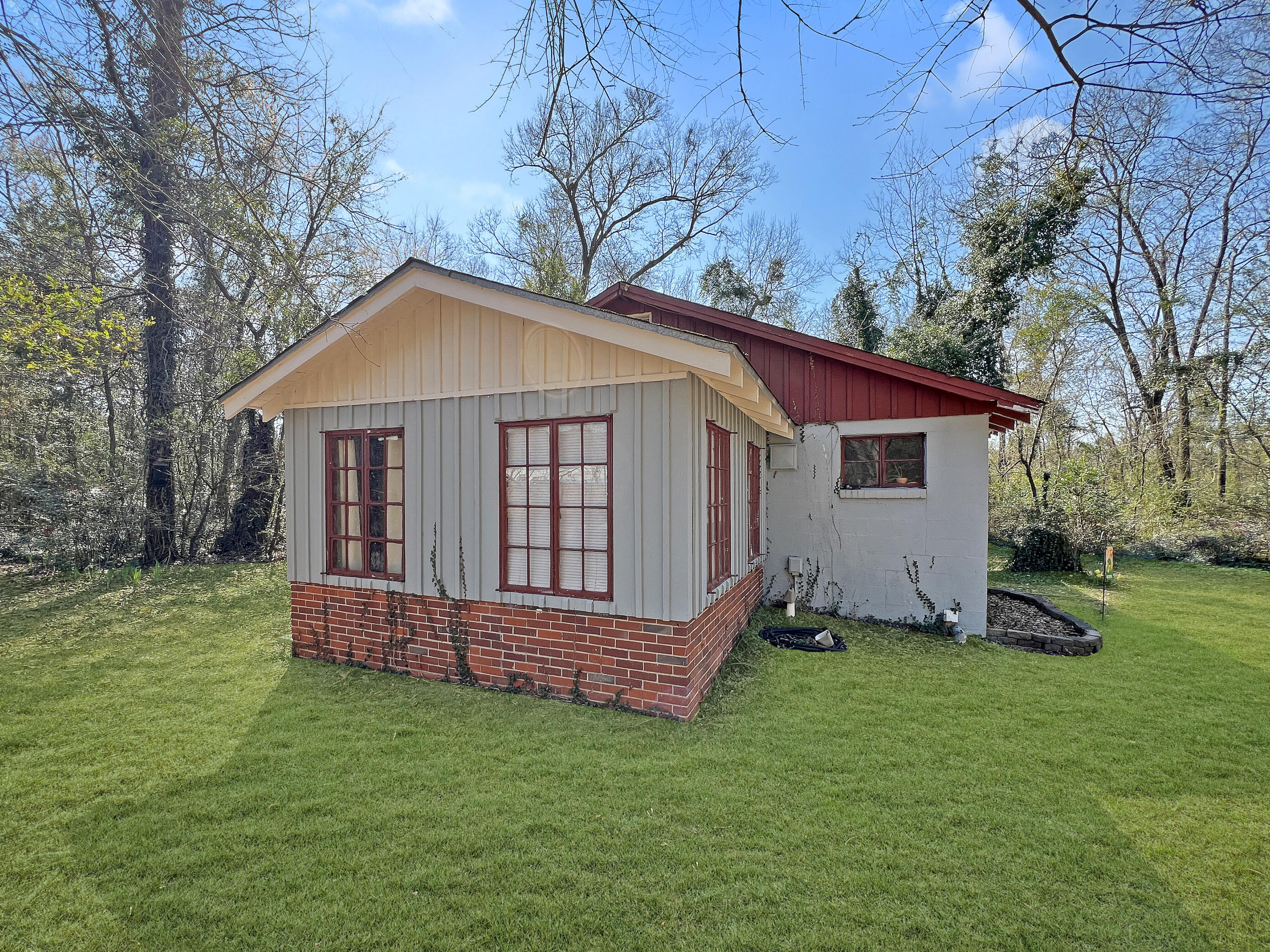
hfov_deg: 102.0
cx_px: 604
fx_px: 514
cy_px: 500
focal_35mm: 14
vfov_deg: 85.6
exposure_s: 1/309
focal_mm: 1.57
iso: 32
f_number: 1.8
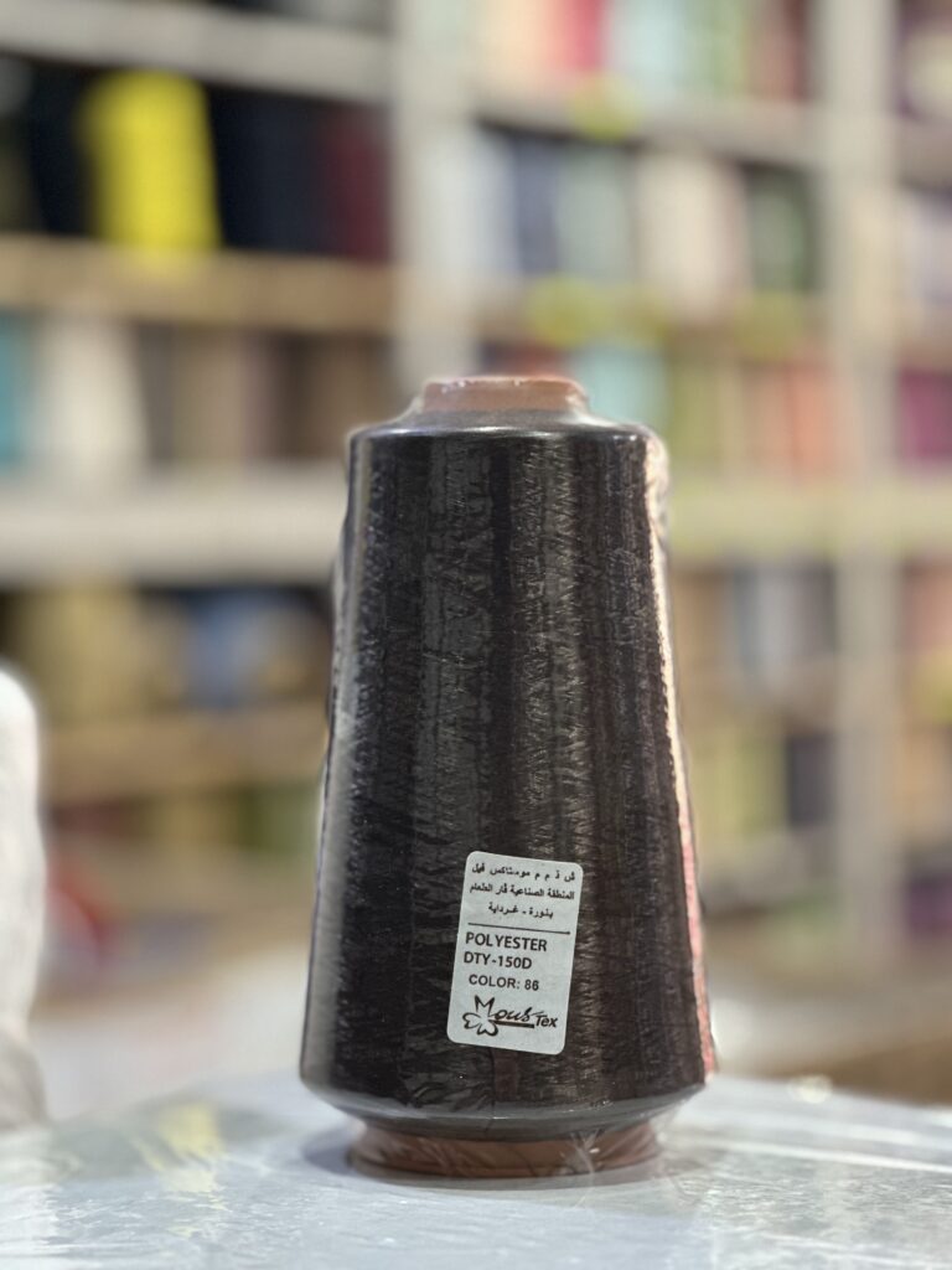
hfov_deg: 19.1
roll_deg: +0.1
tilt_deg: -2.0
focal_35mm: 77
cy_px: 635
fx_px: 2824
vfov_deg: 25.3
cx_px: 476
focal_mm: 9
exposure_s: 1/33
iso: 250
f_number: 2.8
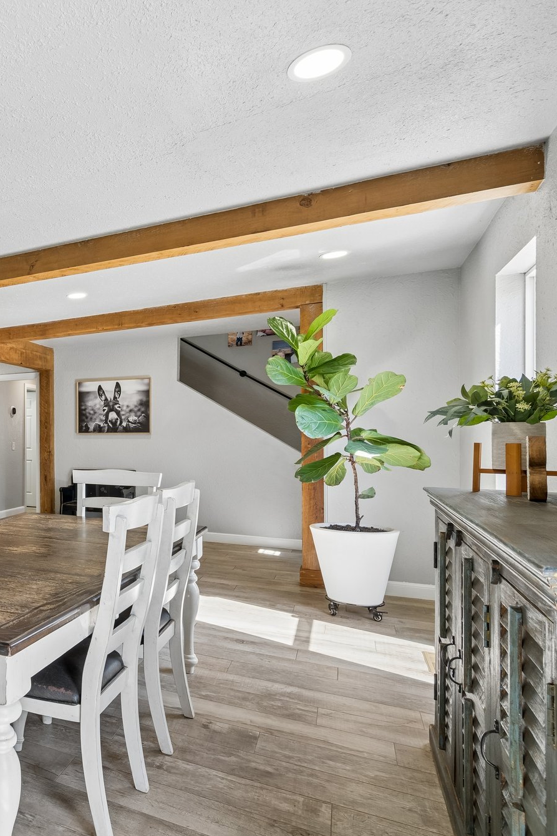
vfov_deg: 69.4
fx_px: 603
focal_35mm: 26
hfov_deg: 40.4
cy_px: 422
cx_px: -52
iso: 200
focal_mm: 17
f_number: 8
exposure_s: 1/15
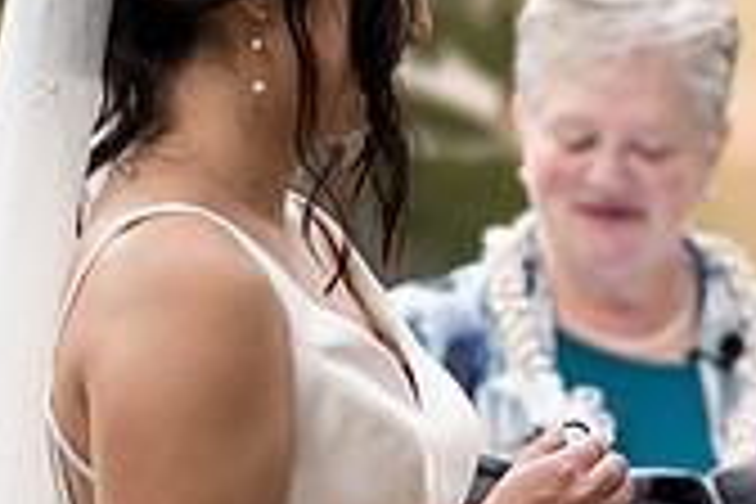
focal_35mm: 322
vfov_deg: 4.3
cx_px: 834
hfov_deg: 6.4
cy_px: 343
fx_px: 6761
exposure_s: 1/1000
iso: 100
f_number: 1.4
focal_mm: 85
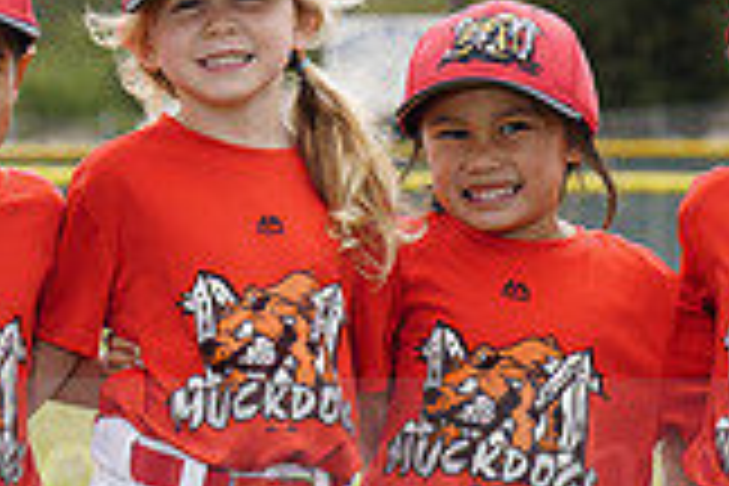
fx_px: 7269
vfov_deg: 3.8
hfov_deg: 5.7
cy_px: 439
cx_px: 176
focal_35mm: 359
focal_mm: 100
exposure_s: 1/250
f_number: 5.6
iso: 100
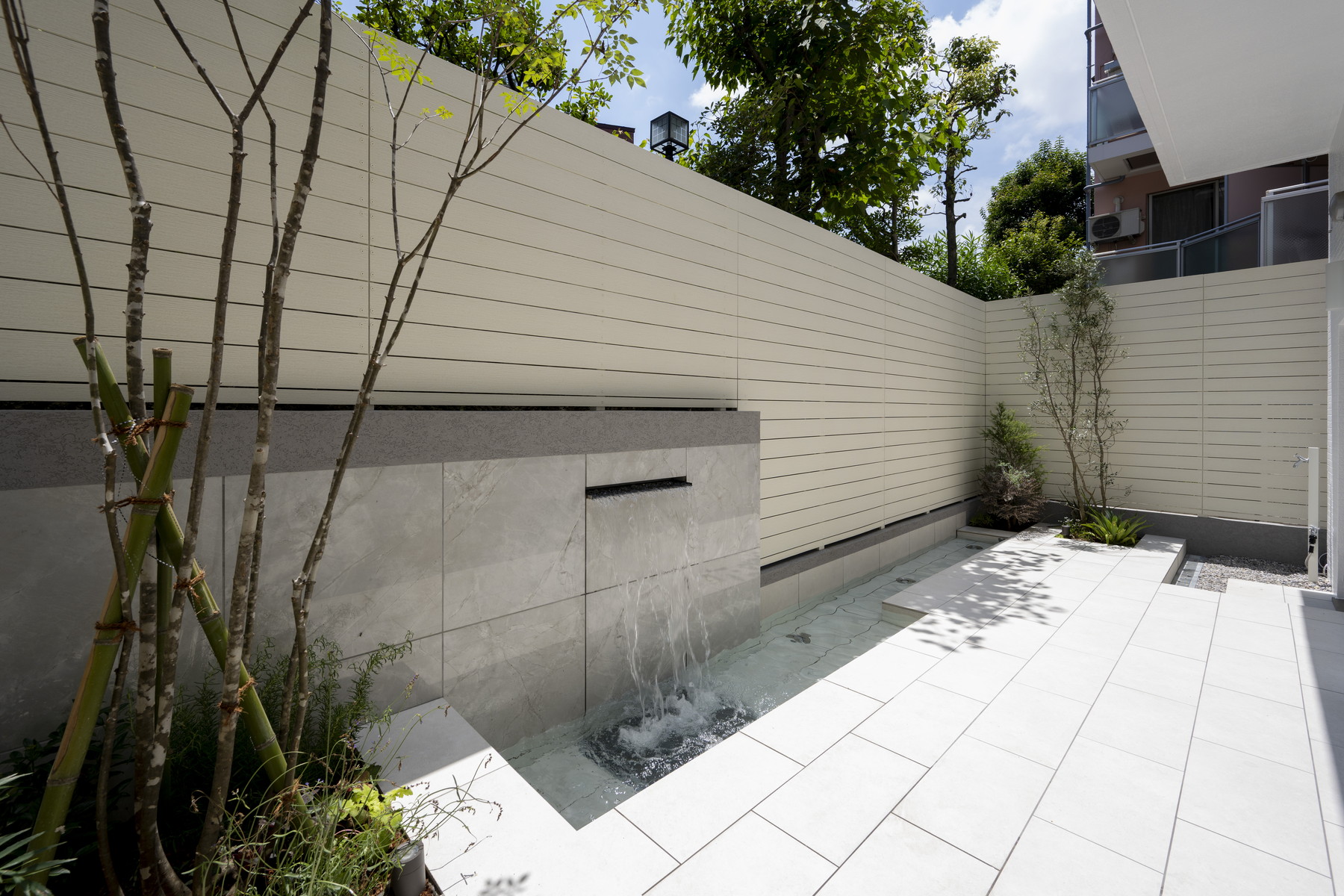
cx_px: 672
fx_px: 523
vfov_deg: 81.2
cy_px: 448
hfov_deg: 104.3
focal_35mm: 14
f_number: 8
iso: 100
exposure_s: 1/200
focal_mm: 14
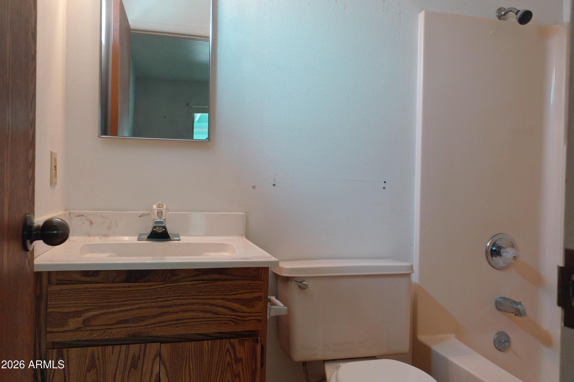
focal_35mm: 28
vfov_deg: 46.4
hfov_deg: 65.5
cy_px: 191
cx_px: 287
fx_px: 446
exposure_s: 1/25
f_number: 4
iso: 400
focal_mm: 10.26
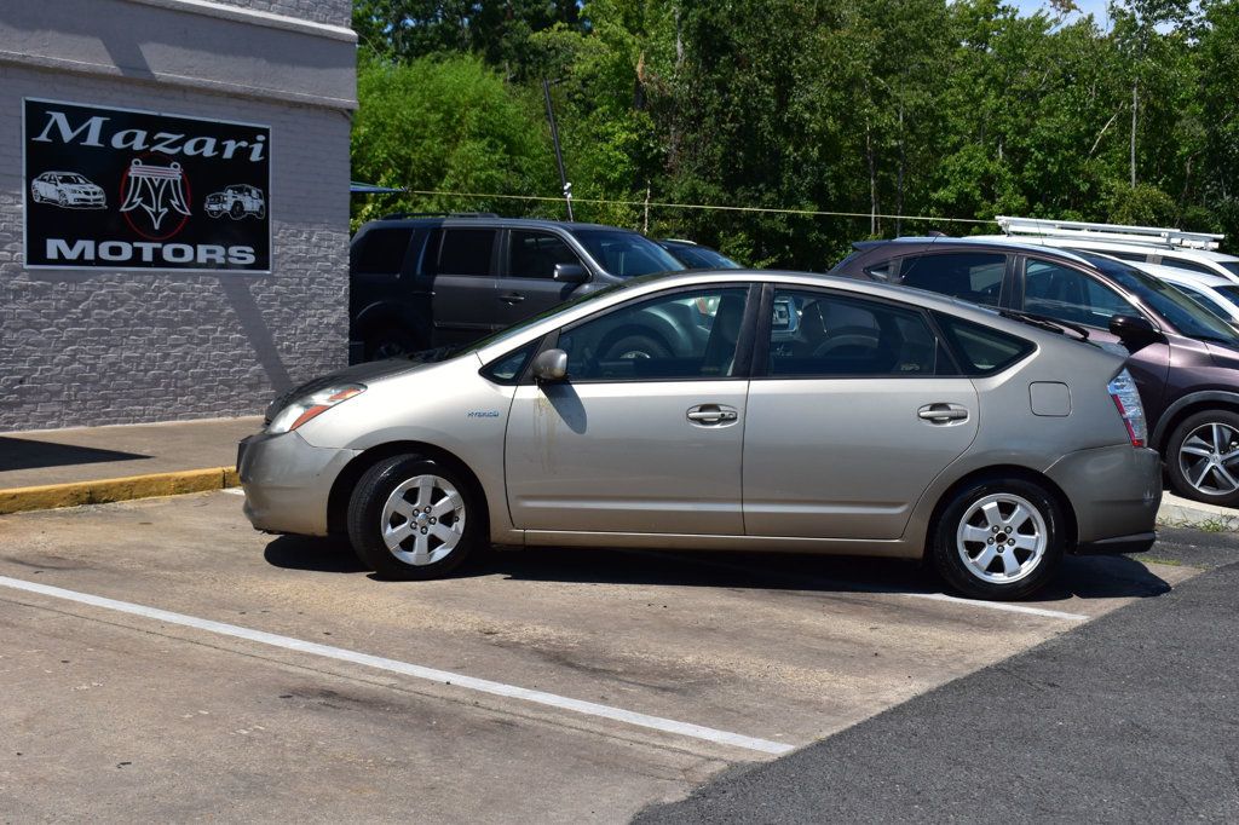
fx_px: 1651
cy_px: 412
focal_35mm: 48
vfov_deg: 28.1
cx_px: 620
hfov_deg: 41.1
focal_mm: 32
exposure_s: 1/500
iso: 200
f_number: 11
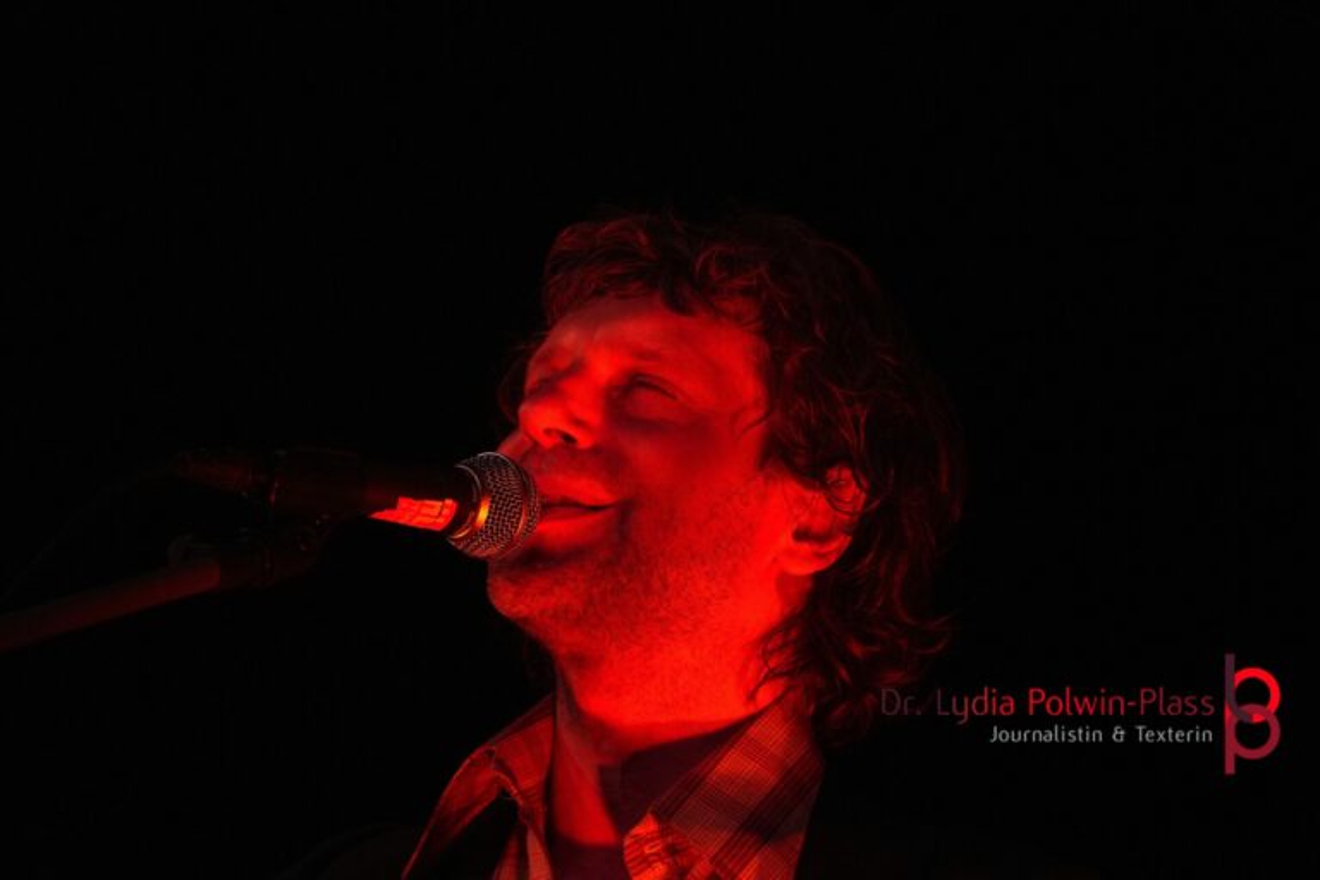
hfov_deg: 11.1
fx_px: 6819
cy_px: 440
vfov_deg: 7.4
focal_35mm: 186
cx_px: 660
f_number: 5.6
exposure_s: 1/200
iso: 2000
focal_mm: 124
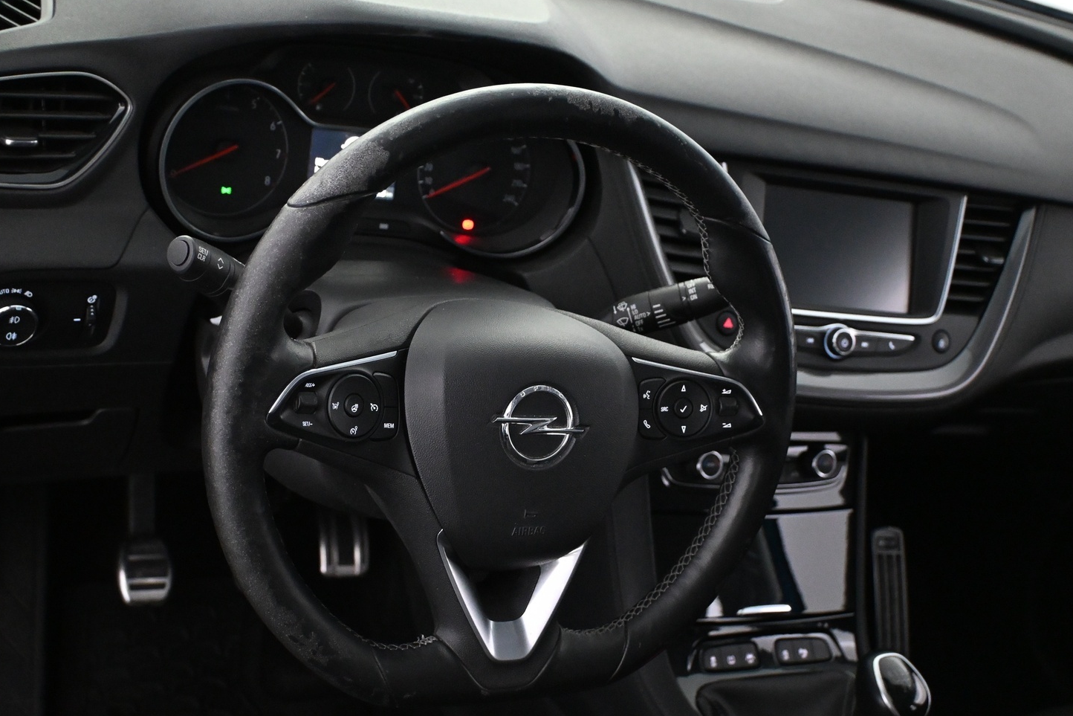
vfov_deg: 29.1
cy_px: 381
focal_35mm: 46
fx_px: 1379
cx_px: 520
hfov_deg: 42.5
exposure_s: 1/60
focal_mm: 27.5
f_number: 4.5
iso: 5000
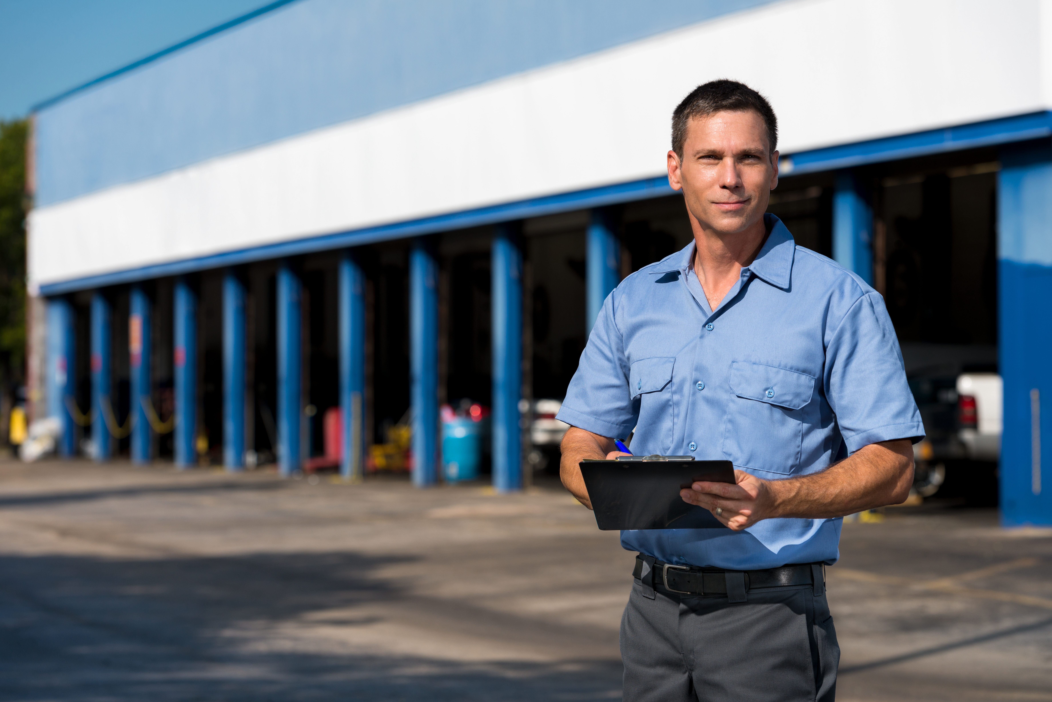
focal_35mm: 122
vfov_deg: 11.2
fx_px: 3566
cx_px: 526
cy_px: 351
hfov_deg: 16.8
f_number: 5.6
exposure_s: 1/800
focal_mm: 122
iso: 100
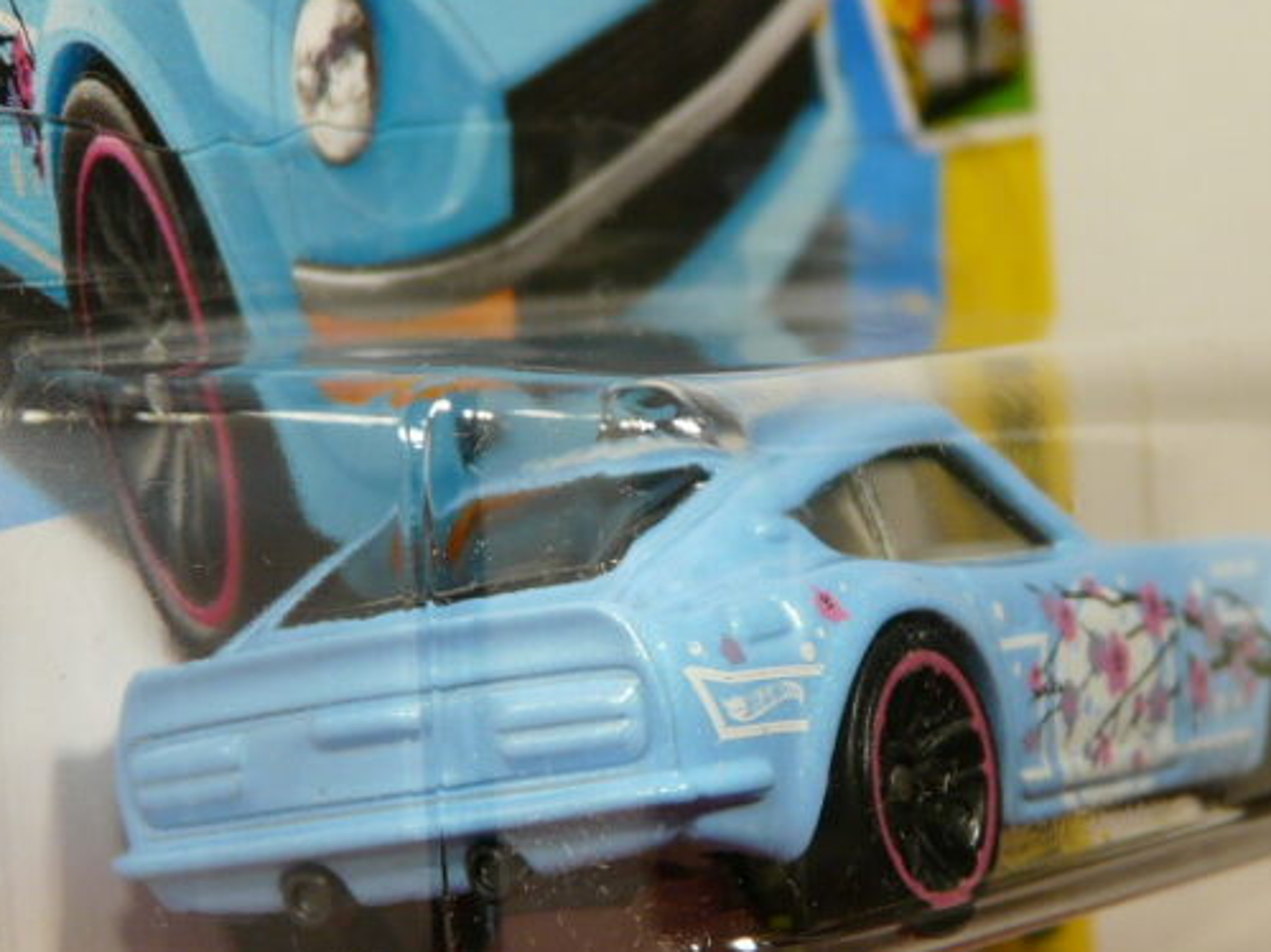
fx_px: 4992
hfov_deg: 14.5
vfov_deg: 10.9
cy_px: 563
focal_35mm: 136
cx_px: 749
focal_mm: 11.7
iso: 100
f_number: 3.2
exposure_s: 1/80
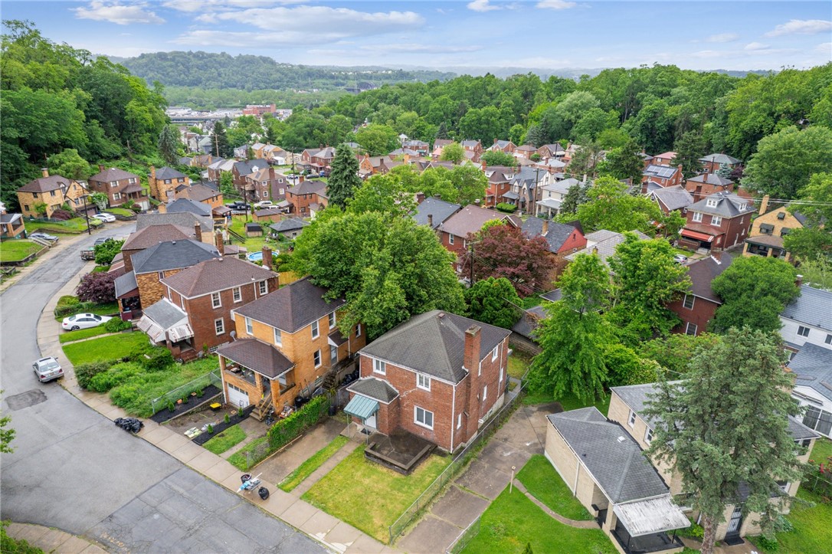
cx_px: 416
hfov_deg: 78.6
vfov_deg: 57.2
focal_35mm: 22
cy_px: 277
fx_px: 508
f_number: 2.8
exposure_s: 1/1000
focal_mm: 8.38
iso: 130
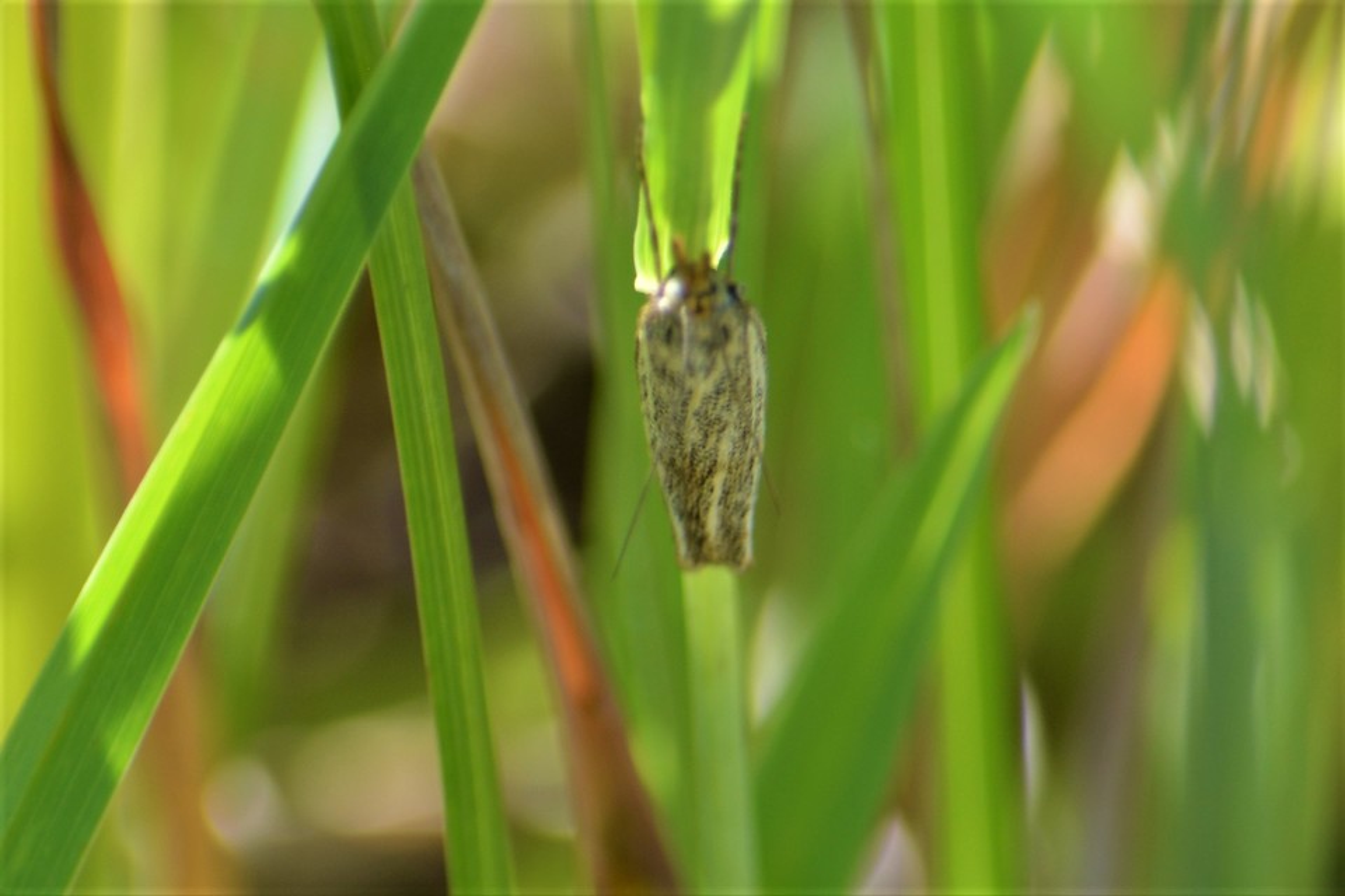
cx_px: 672
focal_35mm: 450
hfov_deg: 4.6
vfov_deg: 3.1
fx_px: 16811
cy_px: 448
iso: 180
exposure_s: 1/125
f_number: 8
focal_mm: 300
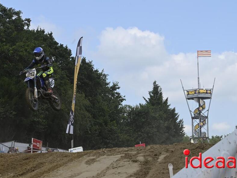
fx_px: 835
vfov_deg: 12.1
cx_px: 106
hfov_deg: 16.1
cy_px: 83
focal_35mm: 122
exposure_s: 1/2000
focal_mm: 100
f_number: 11
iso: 1600
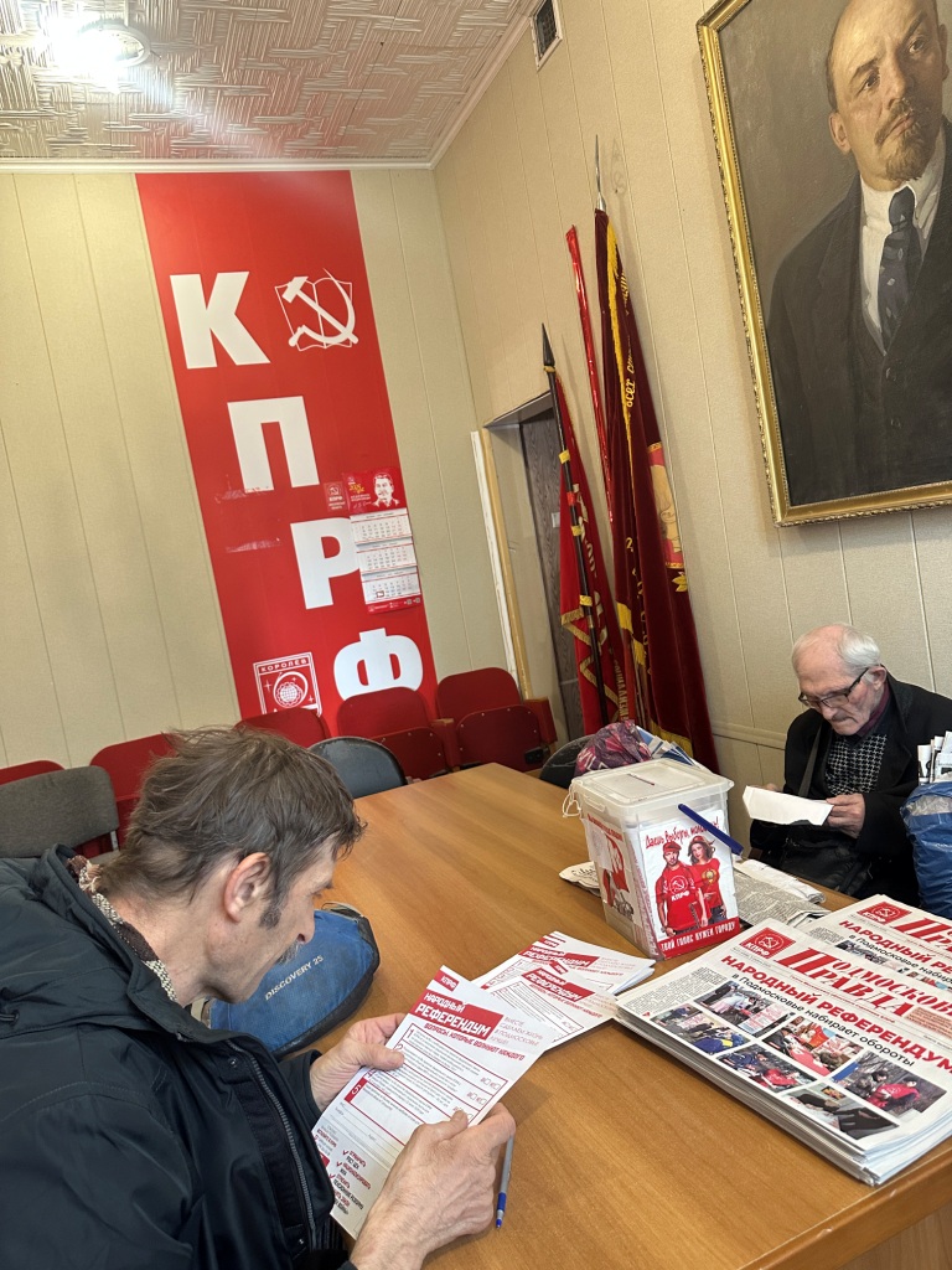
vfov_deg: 71.6
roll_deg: +8.3
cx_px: 476
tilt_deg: -5.8
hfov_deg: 56.8
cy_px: 635
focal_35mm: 24
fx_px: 880
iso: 250
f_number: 1.78
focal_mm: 6.86
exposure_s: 1/50
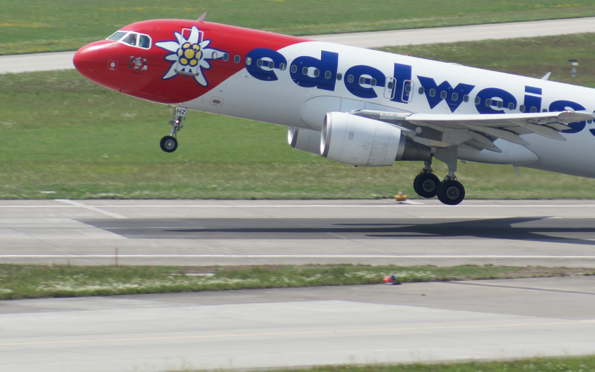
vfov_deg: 2.6
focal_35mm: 503
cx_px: 404
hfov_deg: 4.2
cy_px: 38
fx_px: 8157
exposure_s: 1/500
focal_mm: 180
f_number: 5.6
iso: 100
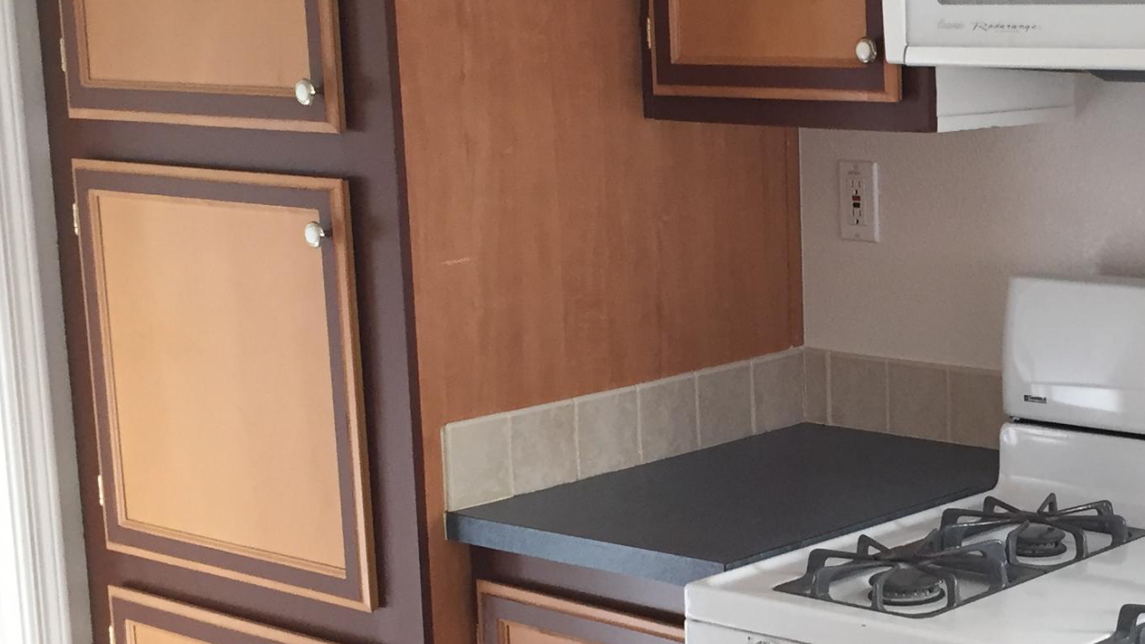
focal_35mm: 69
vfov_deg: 17.5
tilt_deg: -9.8
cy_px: 348
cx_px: 1053
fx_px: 2095
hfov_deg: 29.2
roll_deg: -0.4
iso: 80
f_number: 2.2
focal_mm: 4.15
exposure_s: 1/30
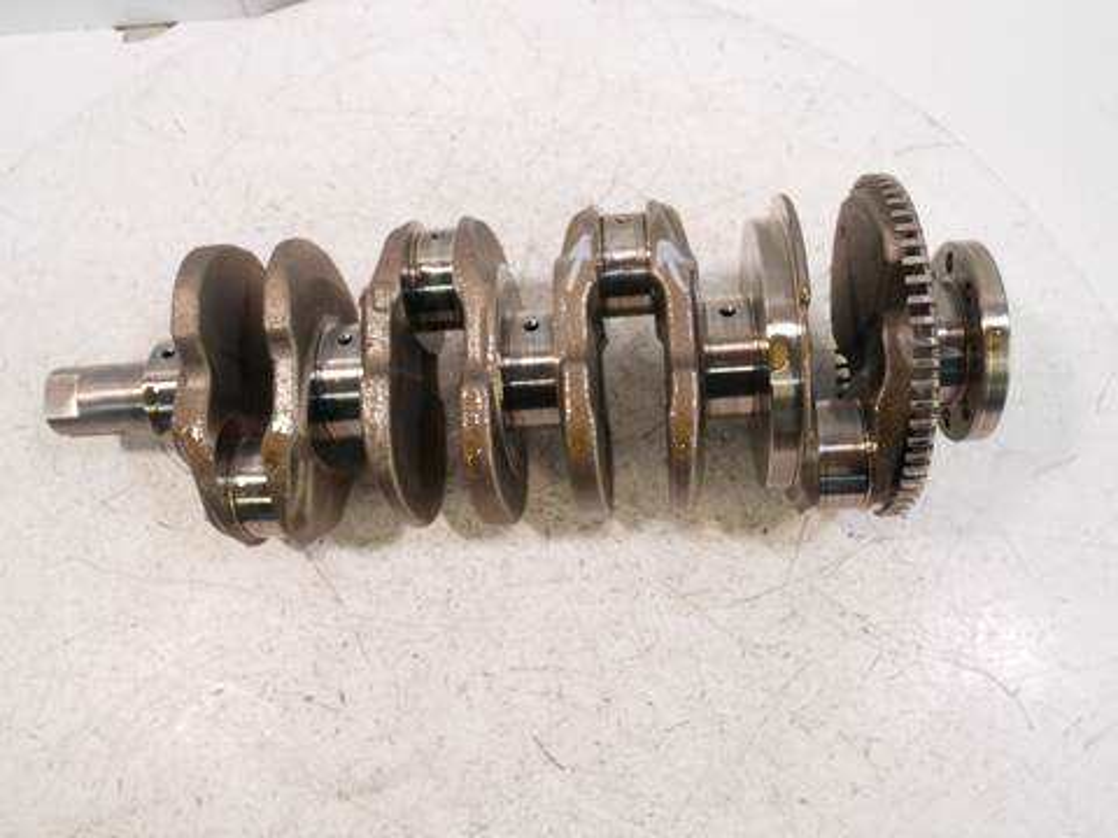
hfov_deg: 63.4
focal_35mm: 28
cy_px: 419
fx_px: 904
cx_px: 559
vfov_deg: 49.7
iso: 800
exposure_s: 1/60
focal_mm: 14
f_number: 3.6
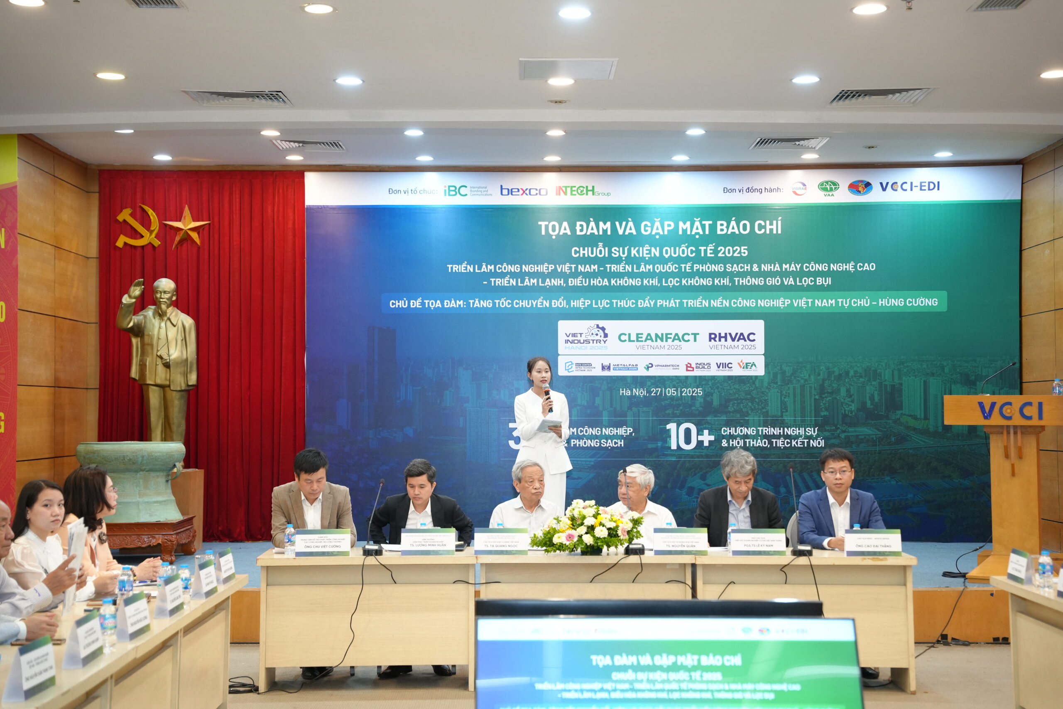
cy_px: 354
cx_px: 532
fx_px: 1674
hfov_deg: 35.2
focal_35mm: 57
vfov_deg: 23.9
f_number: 3.2
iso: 1600
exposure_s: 1/125
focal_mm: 56.7
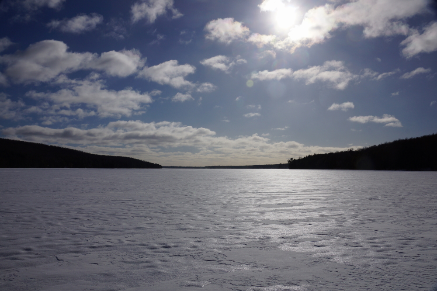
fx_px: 364
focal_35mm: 30
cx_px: 218
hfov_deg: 61.9
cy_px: 146
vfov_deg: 43.6
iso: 100
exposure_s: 1/400
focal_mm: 20
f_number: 13
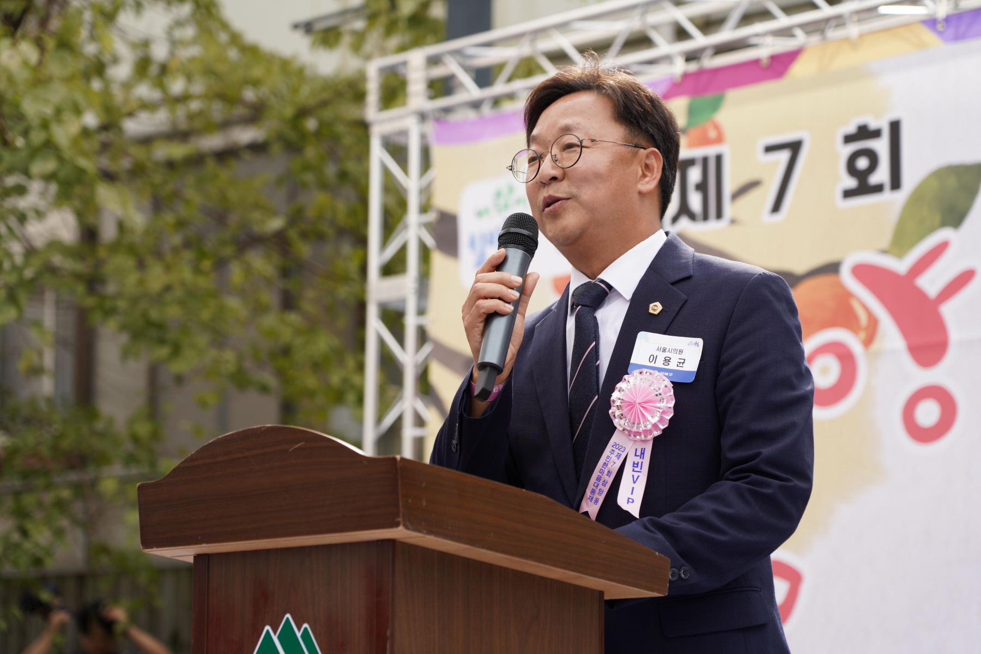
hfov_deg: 19.8
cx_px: 490
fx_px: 2807
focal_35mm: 103
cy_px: 327
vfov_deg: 13.3
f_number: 4.5
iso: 100
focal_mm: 103
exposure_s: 1/200
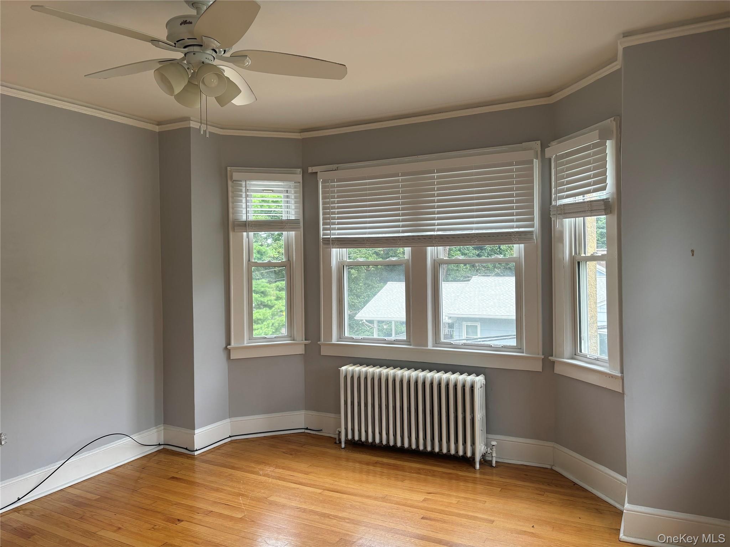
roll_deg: +1.0
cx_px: 365
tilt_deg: -0.2
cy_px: 274
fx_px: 548
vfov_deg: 53.1
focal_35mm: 26
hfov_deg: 67.3
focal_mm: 5.96
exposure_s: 1/121
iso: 40
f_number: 1.6
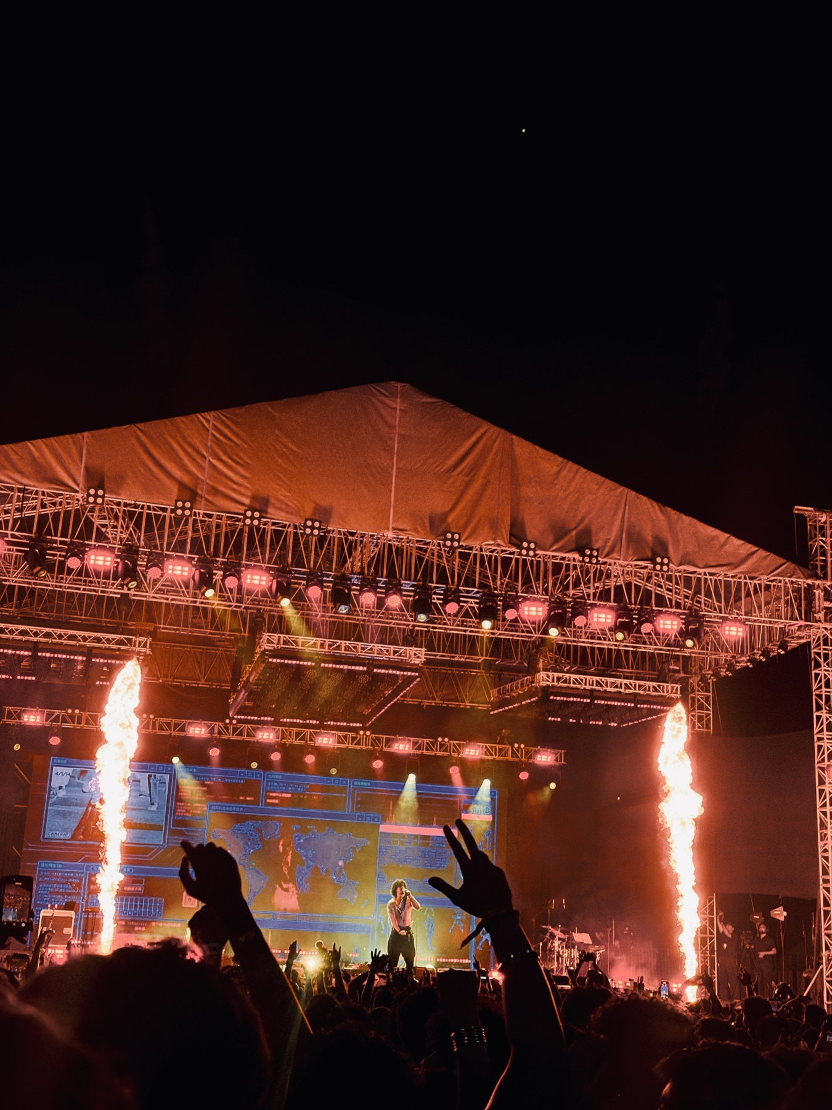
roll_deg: -3.0
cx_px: 416
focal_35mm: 48
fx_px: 1538
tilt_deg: +15.3
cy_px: 555
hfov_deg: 30.3
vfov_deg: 39.7
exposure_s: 1/75
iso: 100
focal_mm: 6.76
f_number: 1.78
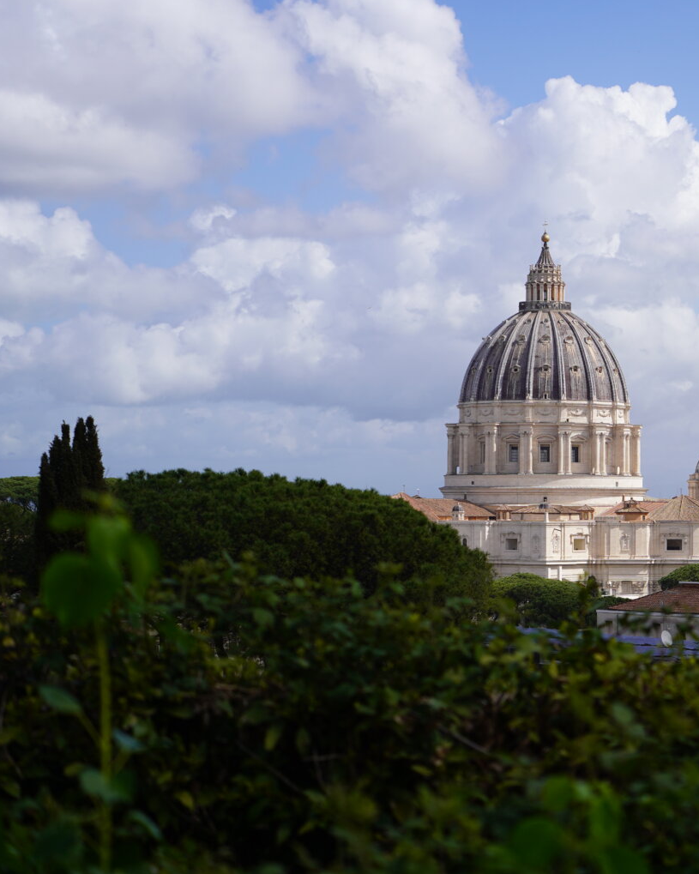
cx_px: 654
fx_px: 2560
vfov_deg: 19.4
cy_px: 437
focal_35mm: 99
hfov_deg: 15.3
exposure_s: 1/800
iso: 100
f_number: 5
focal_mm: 70
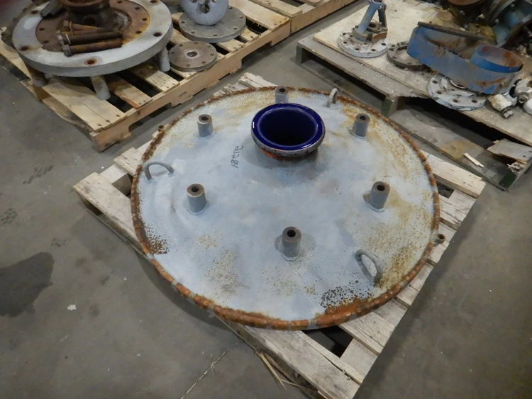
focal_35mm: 24
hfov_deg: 71.6
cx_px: 266
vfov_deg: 56.8
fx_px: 369
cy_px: 200
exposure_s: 1/125
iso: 1600
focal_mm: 4.3
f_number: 2.8
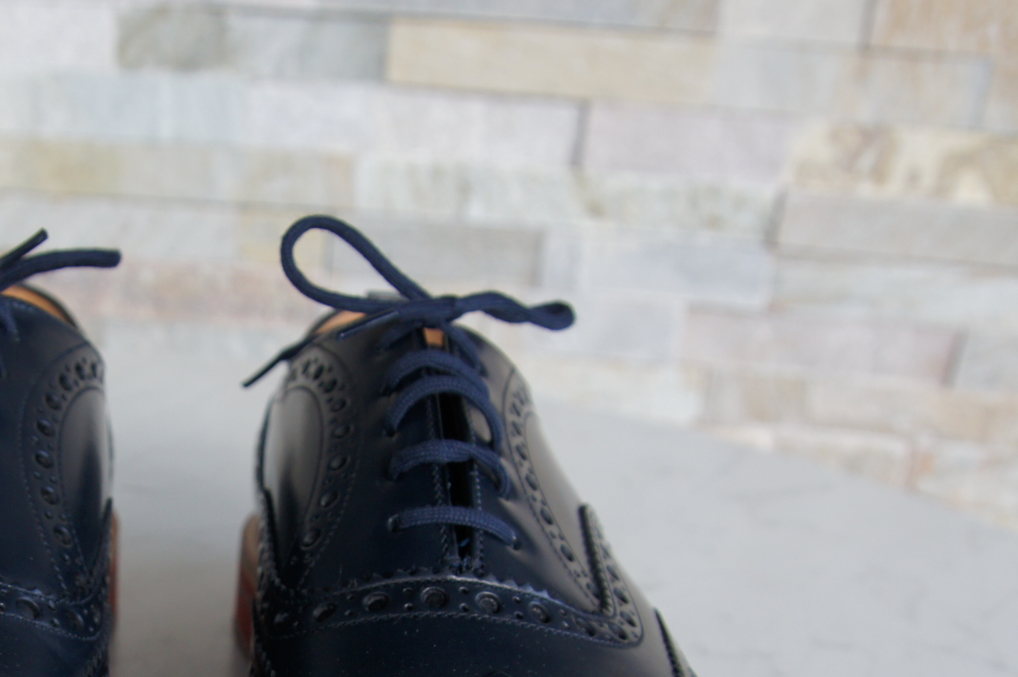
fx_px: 1441
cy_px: 670
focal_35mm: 51
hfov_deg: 37.5
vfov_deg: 25.2
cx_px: 200
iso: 200
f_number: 4.5
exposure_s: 1/40
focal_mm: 17
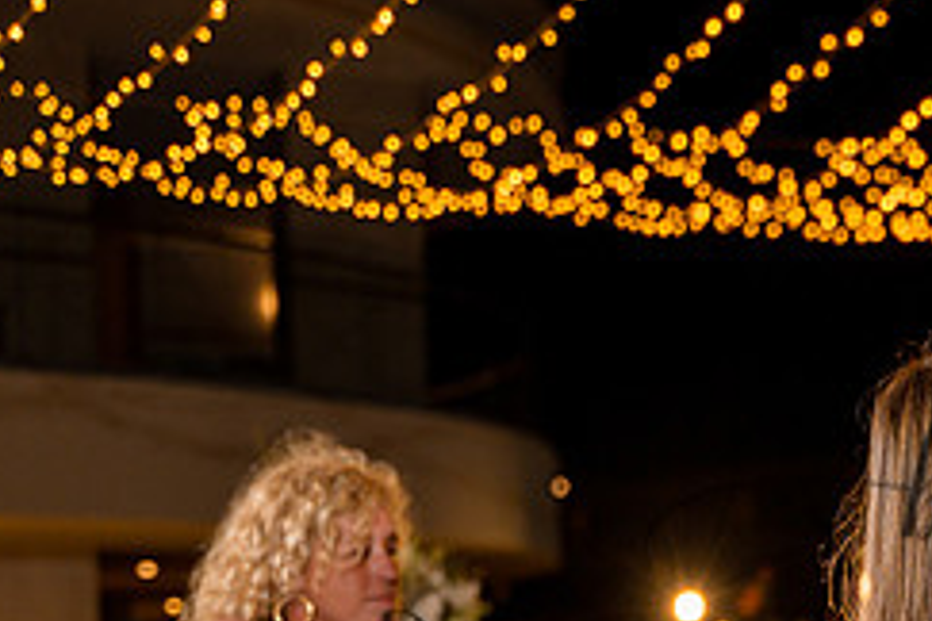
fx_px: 3055
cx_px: 993
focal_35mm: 118
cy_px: 724
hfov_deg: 16.9
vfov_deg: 11.4
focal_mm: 49
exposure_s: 1/200
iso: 400
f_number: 2.8
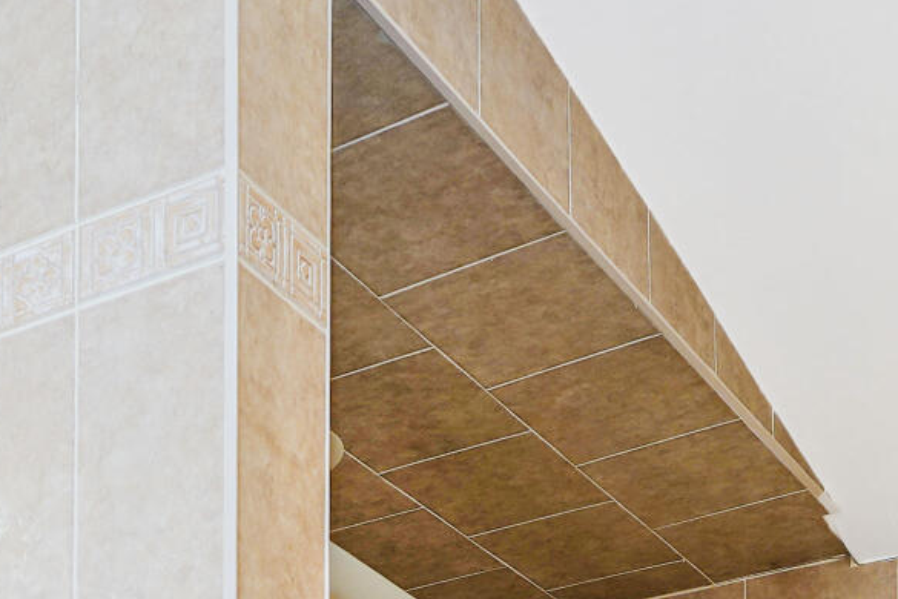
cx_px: 8
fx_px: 2109
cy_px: 1263
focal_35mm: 85
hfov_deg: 23.1
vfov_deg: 13.4
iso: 64
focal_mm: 16.5
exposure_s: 1/30
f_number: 4
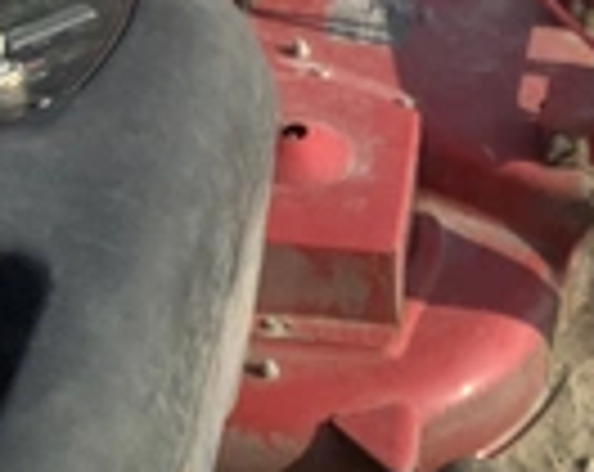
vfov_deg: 16.0
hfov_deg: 20.4
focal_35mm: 92
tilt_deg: -52.4
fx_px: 1614
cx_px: 554
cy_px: 566
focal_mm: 3.3
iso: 25
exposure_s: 1/1404
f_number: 2.4
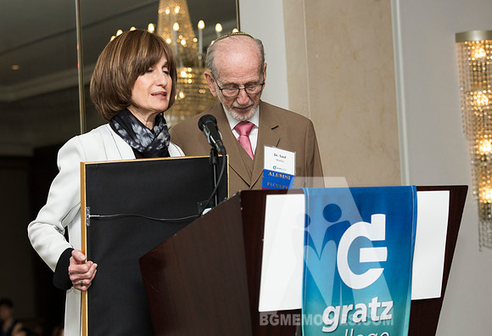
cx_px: 228
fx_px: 1600
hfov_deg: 17.5
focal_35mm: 116
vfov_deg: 12.0
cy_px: 165
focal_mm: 95
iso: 1600
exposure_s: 1/125
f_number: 5.6
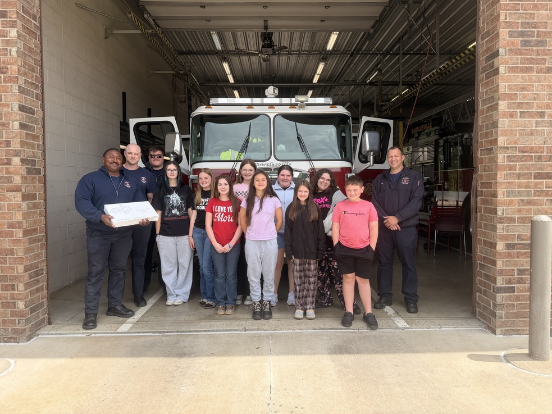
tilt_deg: -2.2
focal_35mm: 25
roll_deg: +0.5
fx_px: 399
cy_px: 199
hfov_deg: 69.4
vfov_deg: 54.9
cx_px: 281
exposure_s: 1/1385
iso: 80
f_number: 1.78
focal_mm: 6.76
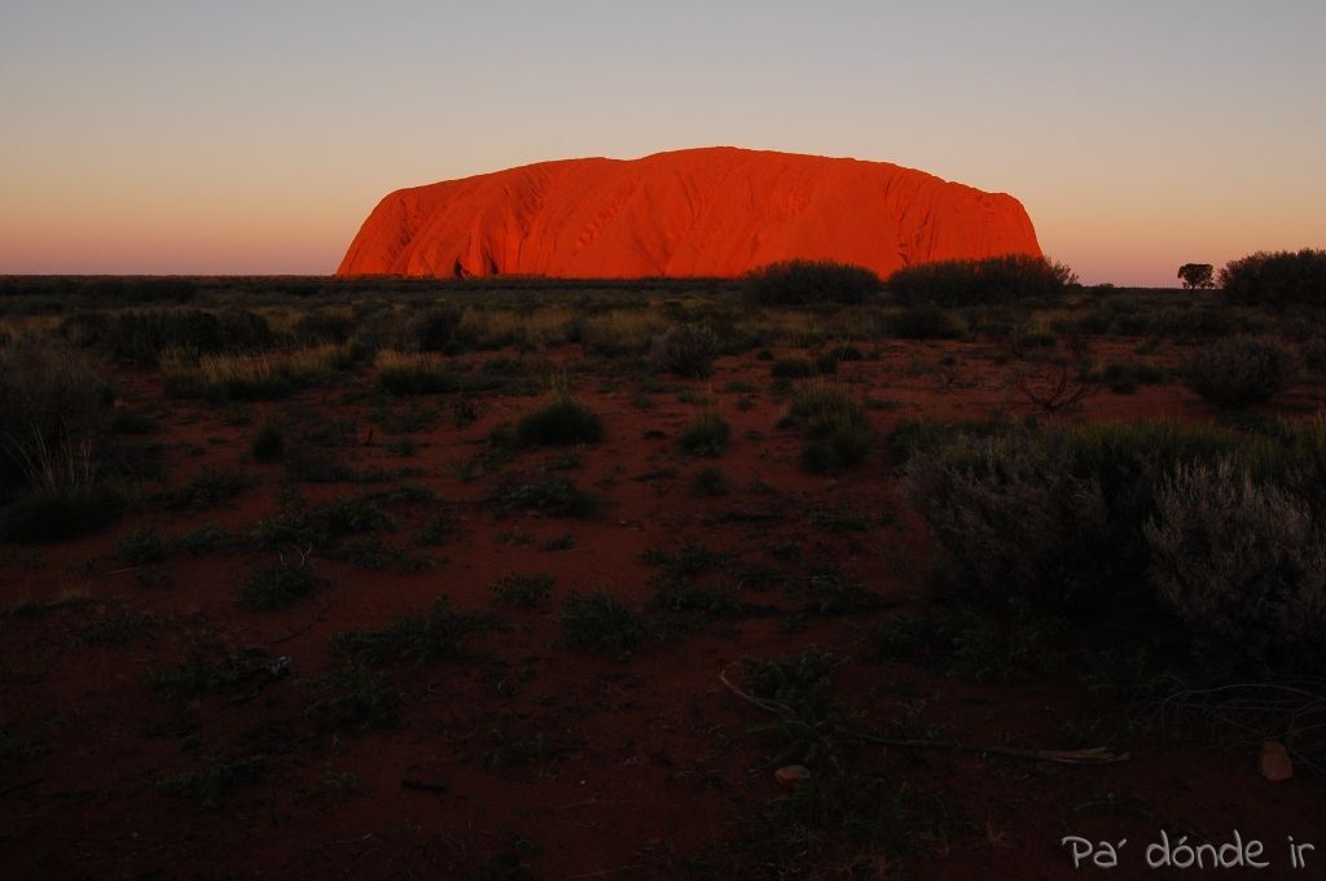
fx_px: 993
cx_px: 663
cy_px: 440
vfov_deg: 47.8
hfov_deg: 67.4
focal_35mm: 27
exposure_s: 1/200
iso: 800
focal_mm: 18
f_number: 9
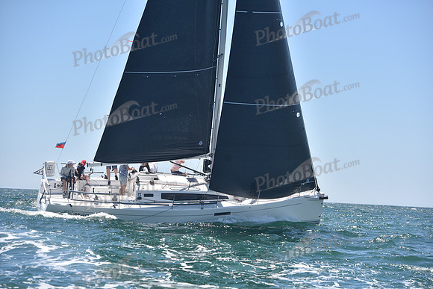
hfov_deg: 16.8
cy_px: 144
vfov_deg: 11.2
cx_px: 216
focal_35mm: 122
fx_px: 1468
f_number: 5.6
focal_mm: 122
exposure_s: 1/800
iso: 320
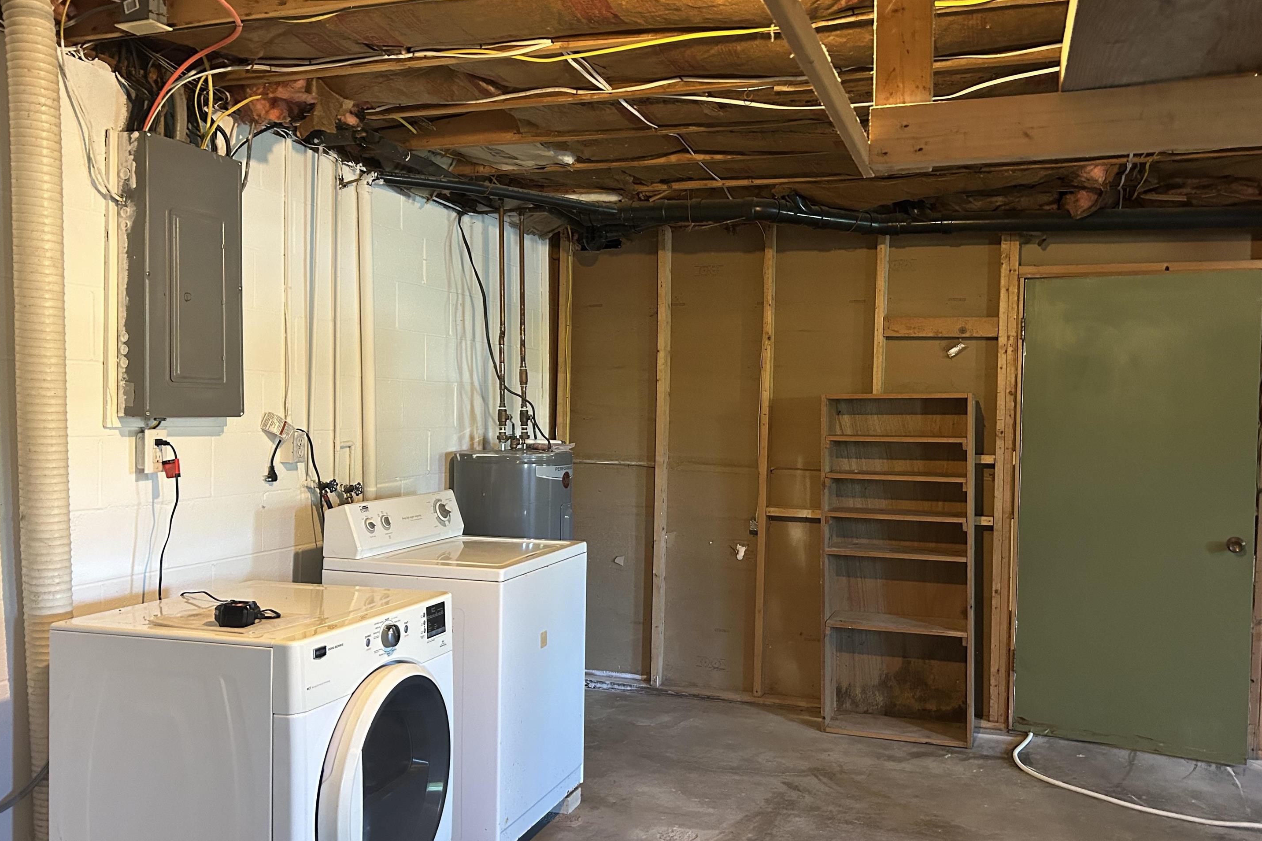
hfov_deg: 63.6
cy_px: 421
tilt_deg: -0.4
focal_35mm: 29
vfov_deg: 45.0
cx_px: 656
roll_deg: -0.6
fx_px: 1017
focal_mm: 5.7
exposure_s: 1/60
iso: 500
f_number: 1.5
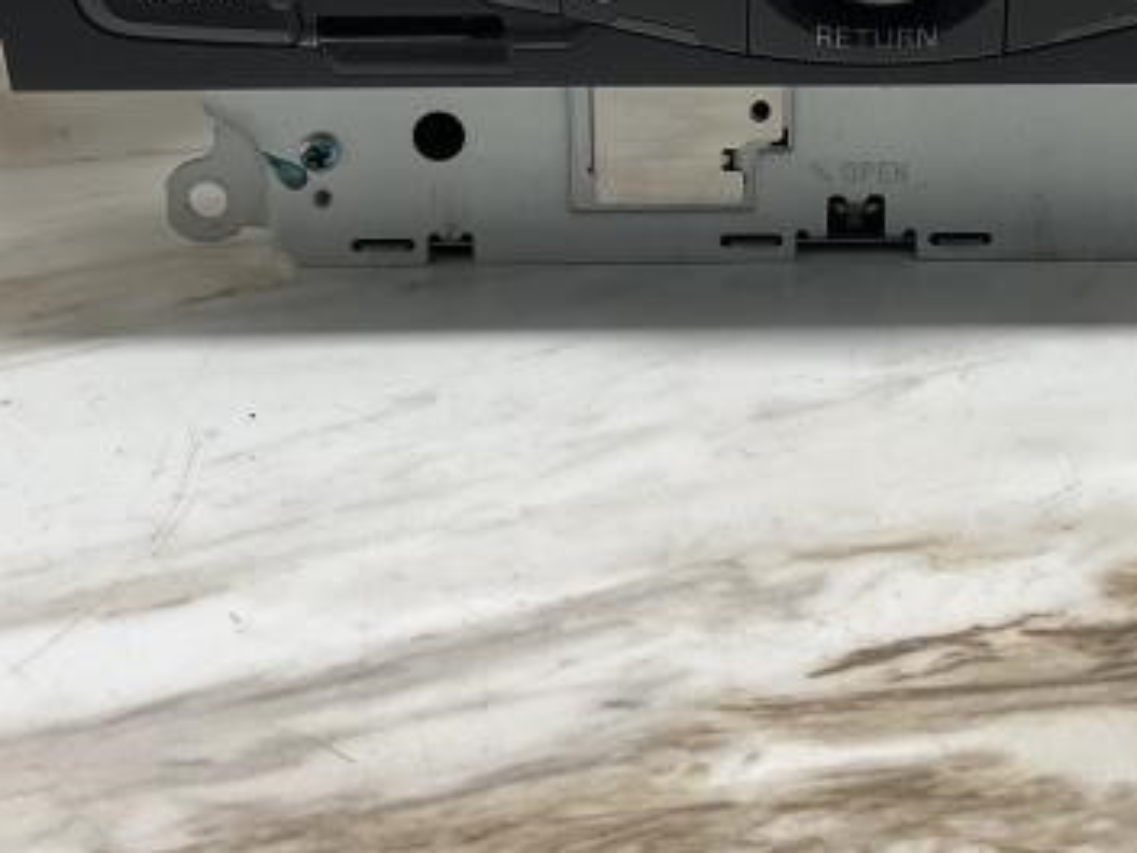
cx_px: 772
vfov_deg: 21.2
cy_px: -78
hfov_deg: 29.2
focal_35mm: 66
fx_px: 2168
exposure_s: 1/325
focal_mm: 3
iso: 25
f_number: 1.8
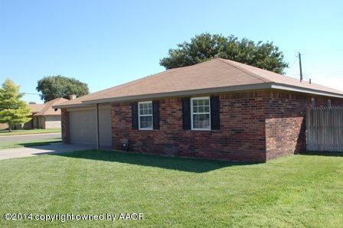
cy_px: 114
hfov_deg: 57.3
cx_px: 172
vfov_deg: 39.9
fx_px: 314
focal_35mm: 33
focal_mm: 22
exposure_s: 1/250
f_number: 10
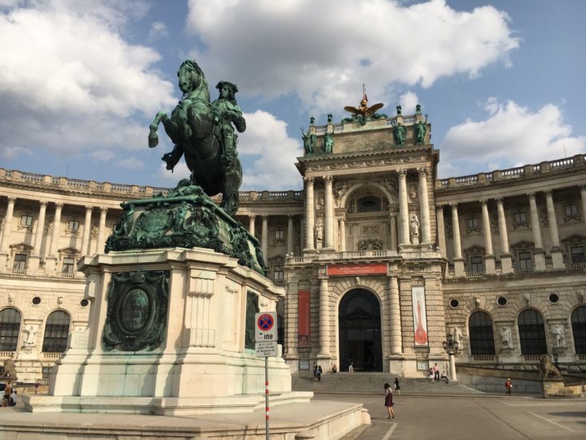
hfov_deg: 59.9
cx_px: 294
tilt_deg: +16.3
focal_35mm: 30
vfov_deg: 46.8
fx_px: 508
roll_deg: -0.7
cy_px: 226
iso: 25
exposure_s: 1/2079
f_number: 2.2
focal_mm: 4.15
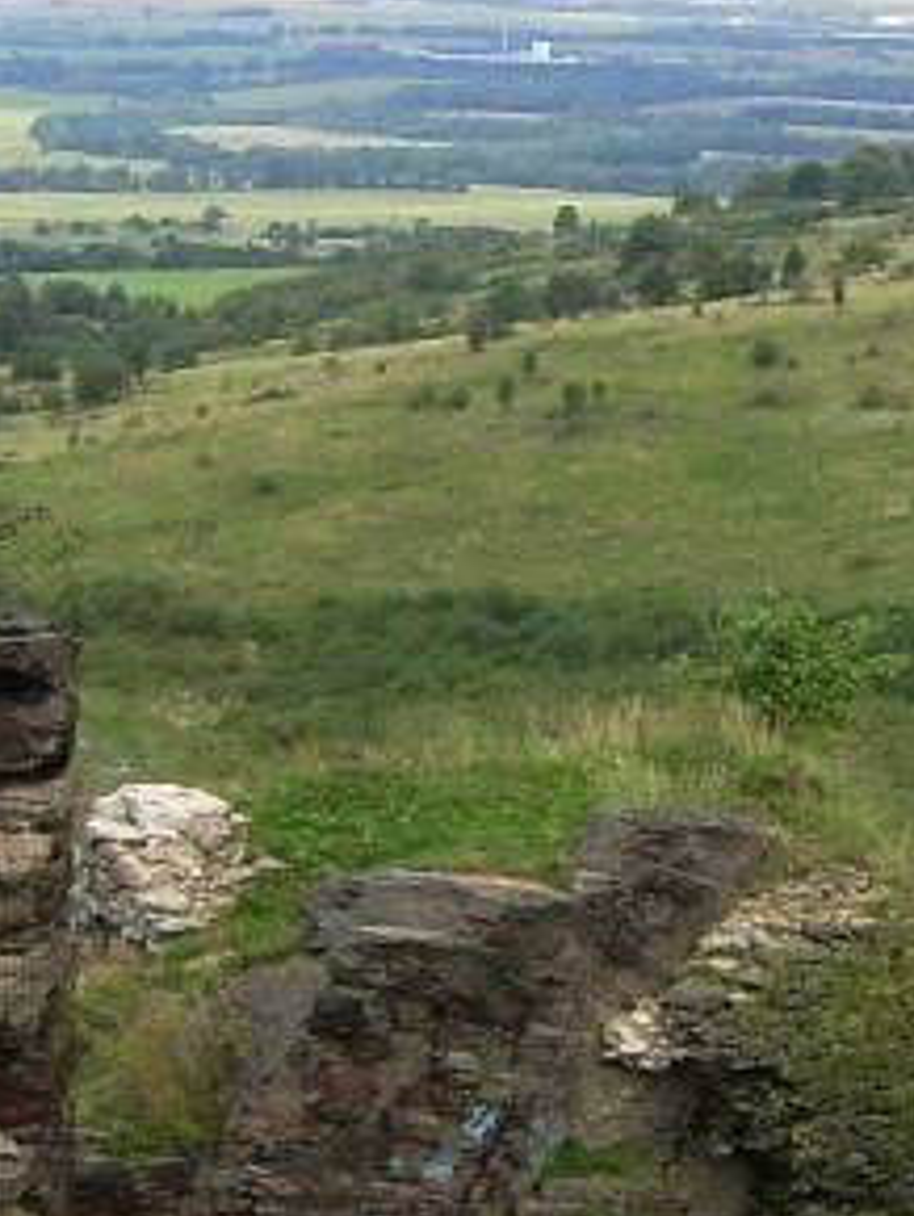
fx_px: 4711
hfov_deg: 11.0
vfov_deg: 14.7
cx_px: 788
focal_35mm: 134
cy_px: 855
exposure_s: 1/160
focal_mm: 7.8
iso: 50
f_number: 6.4
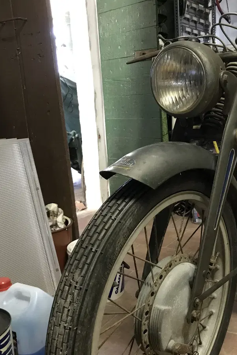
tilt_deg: -9.5
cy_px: 178
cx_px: 161
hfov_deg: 33.8
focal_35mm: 39
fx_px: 385
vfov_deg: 49.6
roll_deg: +2.8
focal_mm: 3.99
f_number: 1.8
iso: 80
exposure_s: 1/5
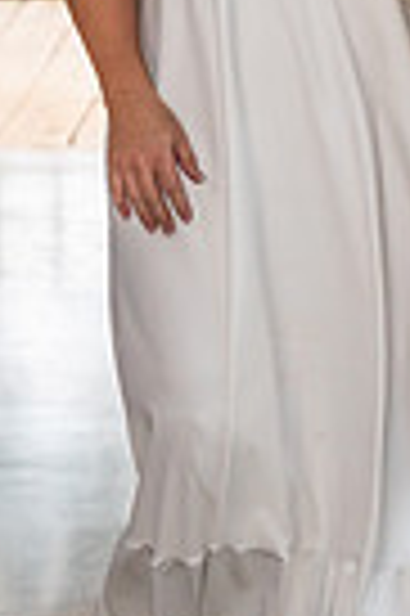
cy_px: 184
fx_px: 3939
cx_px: 383
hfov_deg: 5.9
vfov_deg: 9.0
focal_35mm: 230
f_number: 4.5
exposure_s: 1/125
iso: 1600
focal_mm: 70
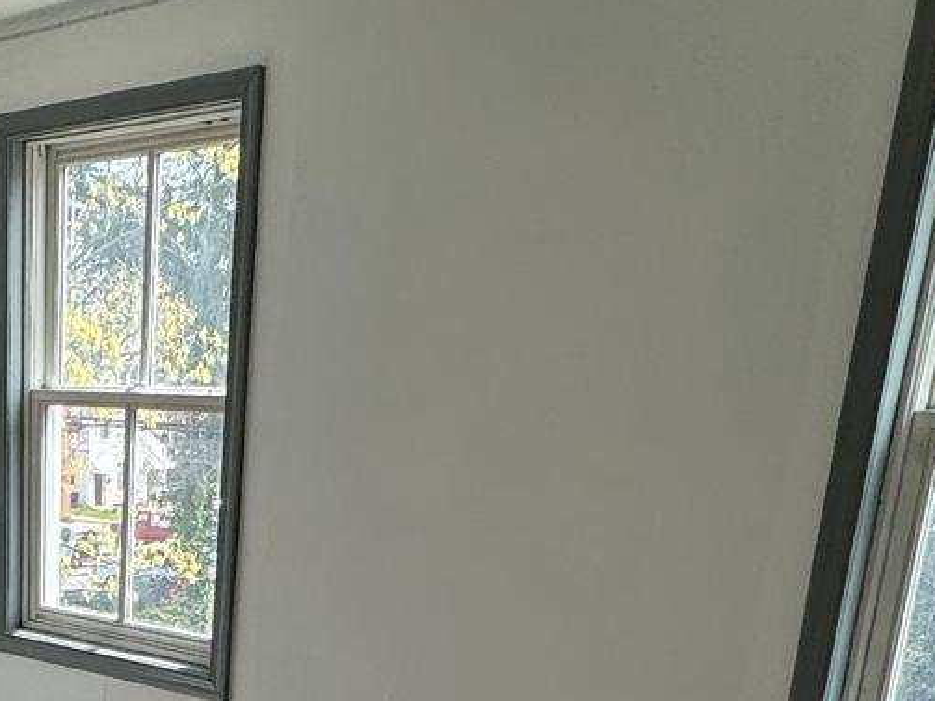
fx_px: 1539
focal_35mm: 57
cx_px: -20
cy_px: 943
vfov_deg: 22.6
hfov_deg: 31.1
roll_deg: +0.9
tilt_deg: -20.7
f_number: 2.2
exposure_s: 1/182
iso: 40
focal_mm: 2.22
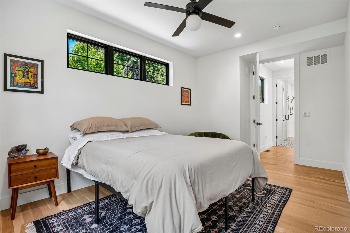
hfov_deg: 95.0
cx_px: 175
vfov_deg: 72.0
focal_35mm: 16
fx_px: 160
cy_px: 116
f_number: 8
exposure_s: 1/30
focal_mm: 11
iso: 320
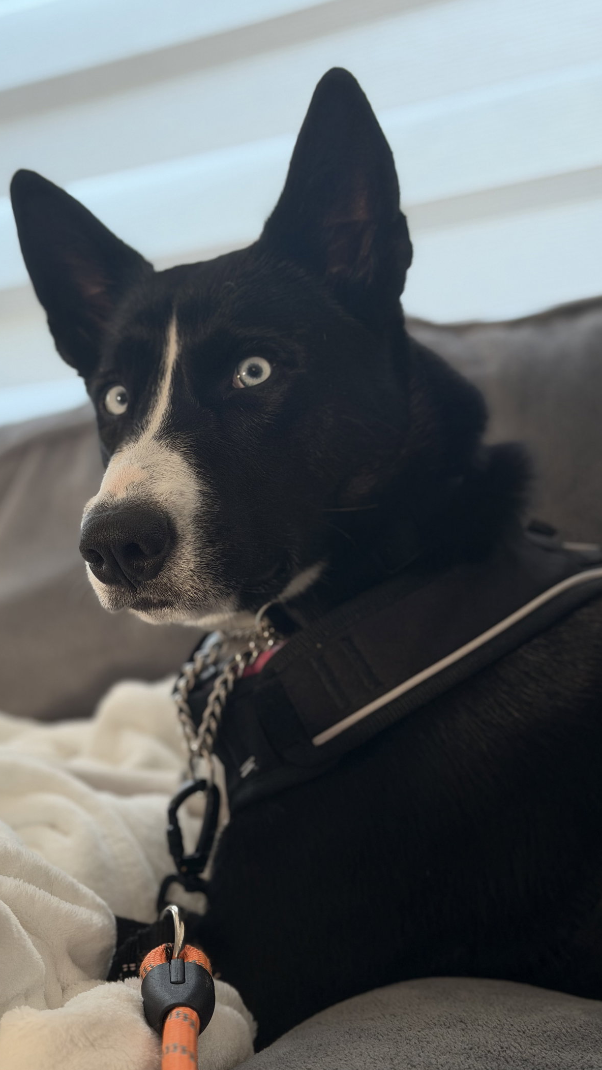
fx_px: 1504
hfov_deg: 22.5
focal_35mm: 53
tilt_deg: -1.7
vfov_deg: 39.2
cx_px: 204
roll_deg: +6.6
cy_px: 533
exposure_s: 1/60
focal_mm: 6.76
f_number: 1.78
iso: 125
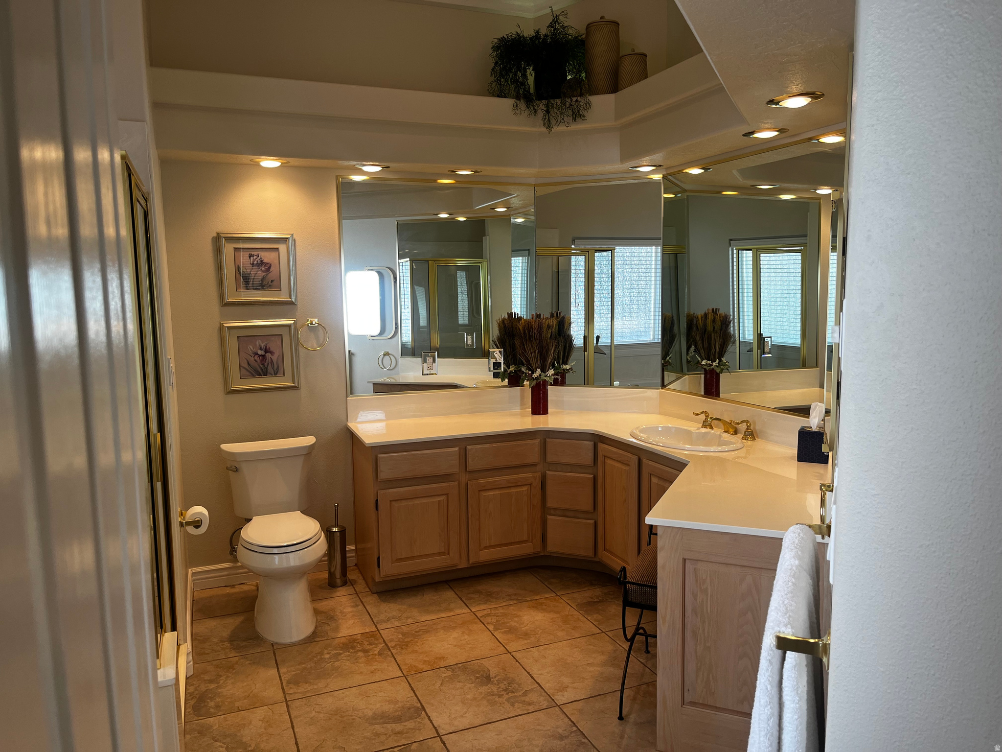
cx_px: 501
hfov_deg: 67.3
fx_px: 753
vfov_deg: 53.1
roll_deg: +0.6
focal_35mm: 26
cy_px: 376
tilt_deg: -6.9
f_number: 1.6
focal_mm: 5.1
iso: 50
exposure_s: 1/120
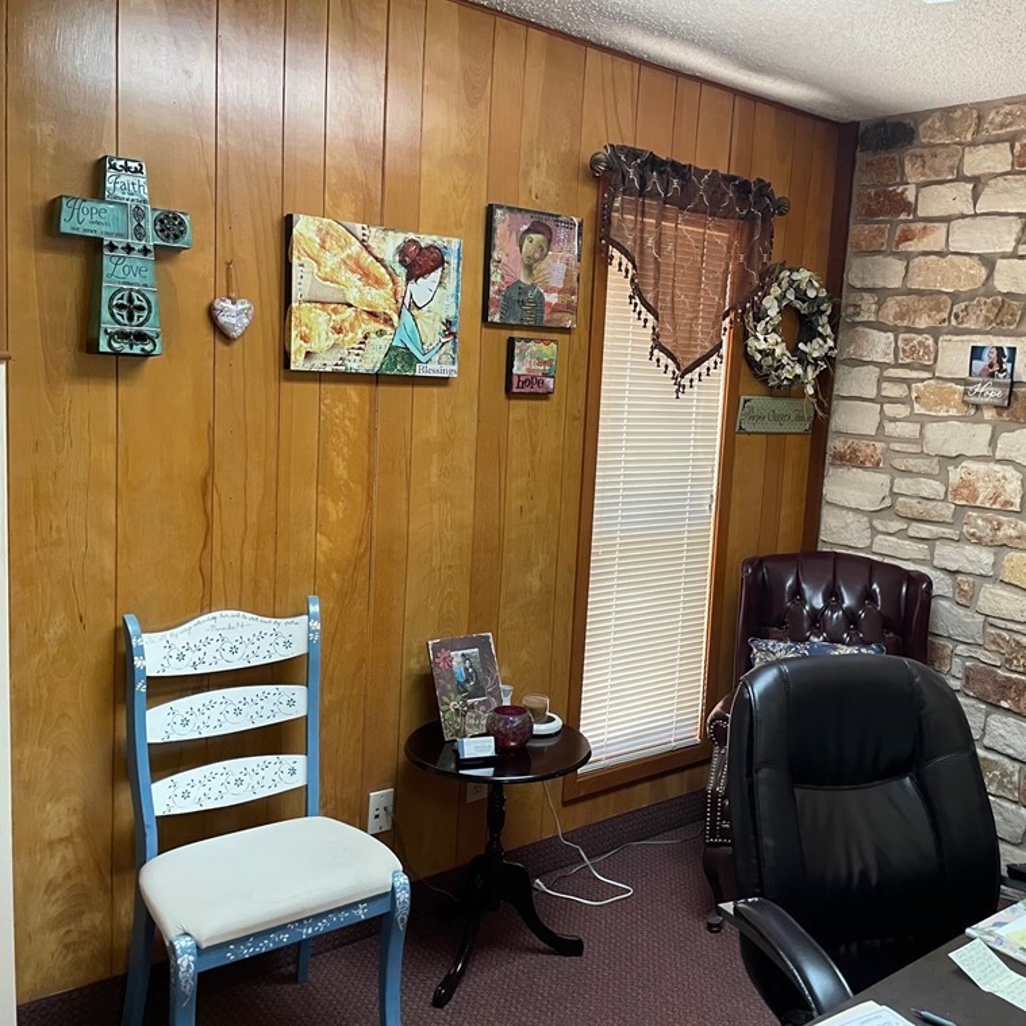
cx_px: 606
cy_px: 508
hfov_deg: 52.2
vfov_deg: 52.5
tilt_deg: -7.6
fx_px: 1040
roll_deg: -4.1
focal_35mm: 31
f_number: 1.6
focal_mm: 4.2
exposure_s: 1/60
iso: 250
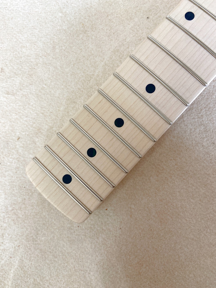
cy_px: 144
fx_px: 216
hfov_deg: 53.1
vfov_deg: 67.3
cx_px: 108
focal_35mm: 26
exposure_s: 1/60
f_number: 1.8
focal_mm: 4.25
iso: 64
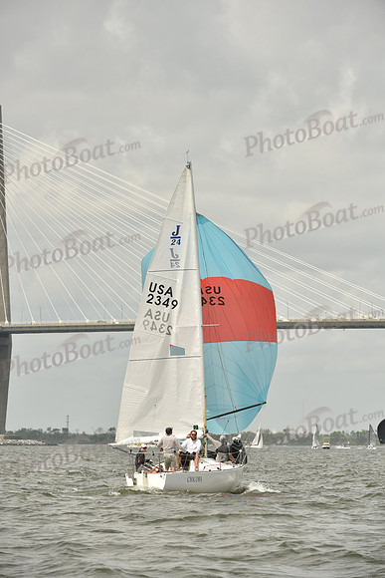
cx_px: 192
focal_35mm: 210
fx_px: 3366
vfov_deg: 9.8
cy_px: 289
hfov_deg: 6.5
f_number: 7.1
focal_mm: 210
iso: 320
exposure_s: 1/1250
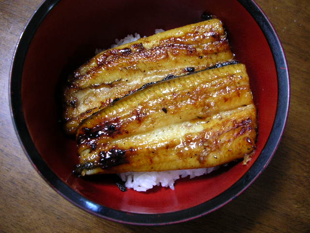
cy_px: 116
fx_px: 313
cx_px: 155
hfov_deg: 52.6
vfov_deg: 40.7
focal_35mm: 35
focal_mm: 5.8
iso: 91
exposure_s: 1/5.5
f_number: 2.8
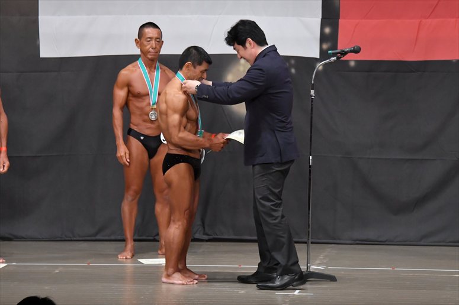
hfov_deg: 9.5
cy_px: 152
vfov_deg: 6.3
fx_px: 2765
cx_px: 230
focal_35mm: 217
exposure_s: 1/400
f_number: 5.6
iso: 5000
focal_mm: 145
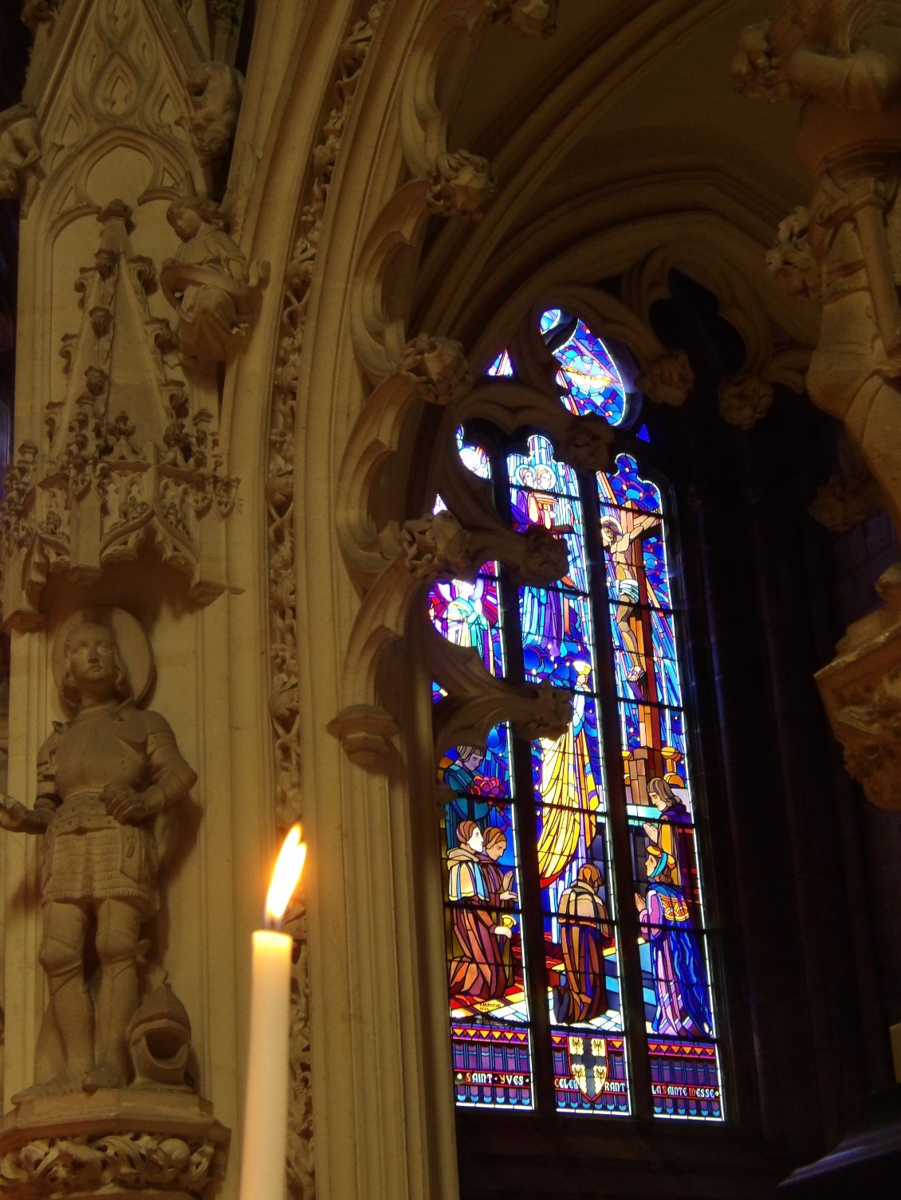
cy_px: 600
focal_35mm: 70
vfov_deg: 27.8
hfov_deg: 21.0
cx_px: 450
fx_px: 2429
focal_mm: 12.5
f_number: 4.9
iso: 400
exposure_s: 1/15
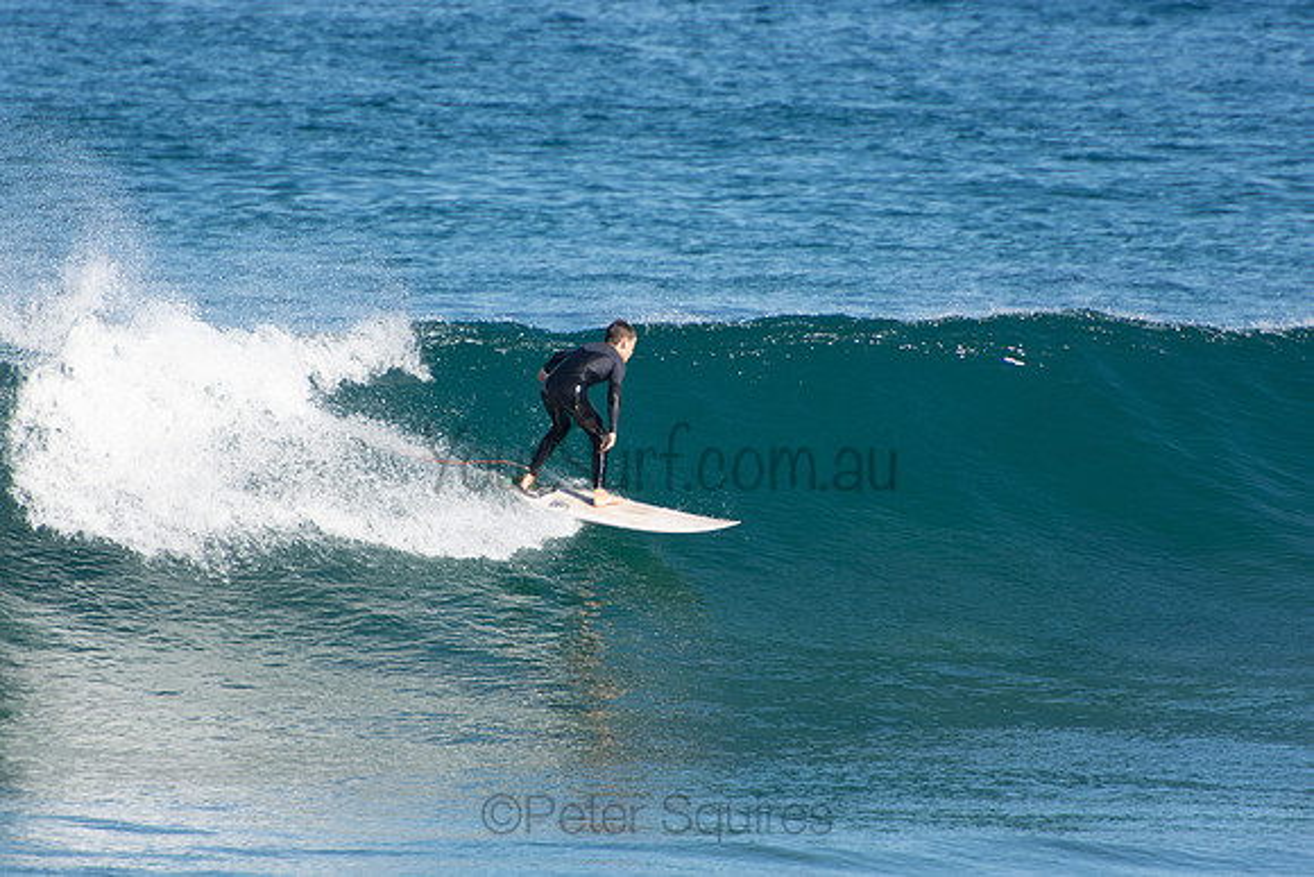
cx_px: 657
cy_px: 438
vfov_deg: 2.3
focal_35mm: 600
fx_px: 21904
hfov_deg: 3.4
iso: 360
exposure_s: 1/1250
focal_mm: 400
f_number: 5.6
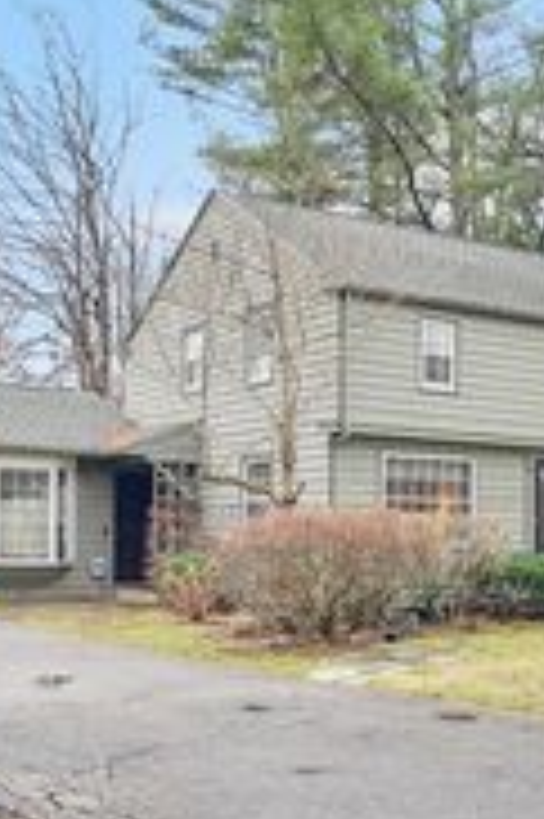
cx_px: 198
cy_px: 367
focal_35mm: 44
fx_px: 999
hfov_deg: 30.3
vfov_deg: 44.5
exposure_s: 1/100
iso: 100
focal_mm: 16
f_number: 7.1
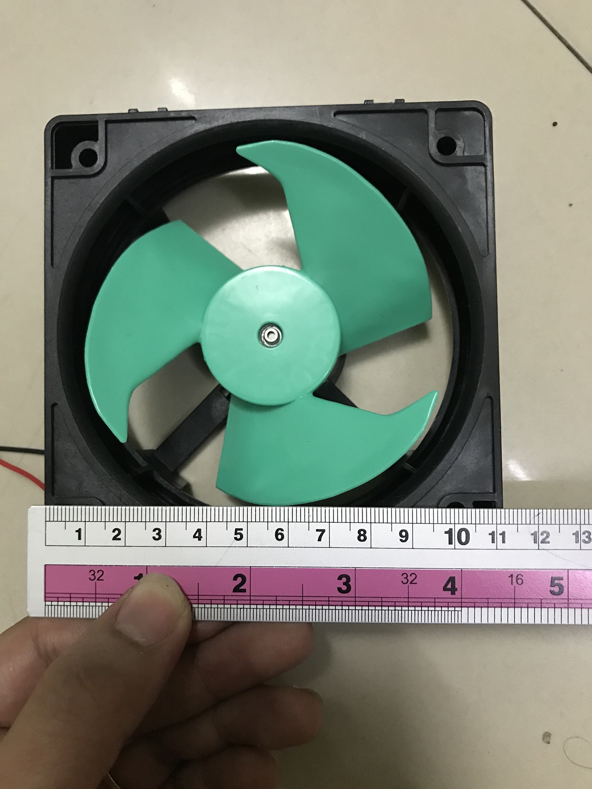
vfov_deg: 63.4
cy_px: 394
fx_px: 638
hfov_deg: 49.7
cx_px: 296
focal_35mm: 28
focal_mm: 3.99
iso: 100
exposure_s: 1/17
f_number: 1.8
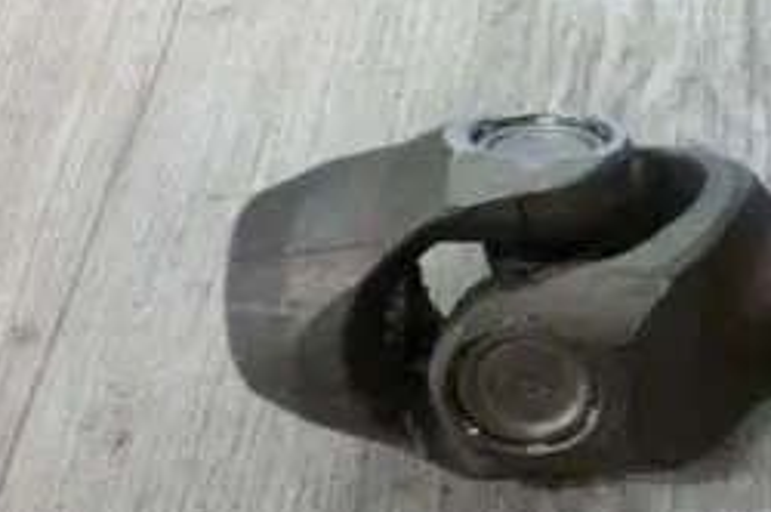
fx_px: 1027
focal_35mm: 48
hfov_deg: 37.8
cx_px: 725
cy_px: 324
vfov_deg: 27.9
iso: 800
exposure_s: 1/40
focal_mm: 4.3
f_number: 2.5
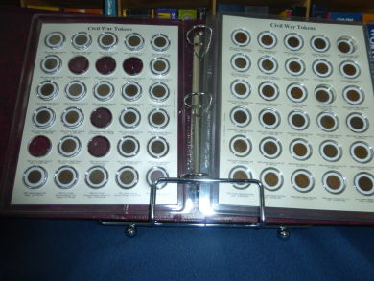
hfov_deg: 69.4
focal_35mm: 25
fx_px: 270
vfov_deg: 54.9
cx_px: 187
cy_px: 140
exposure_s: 1/8
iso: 500
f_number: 3.3
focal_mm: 4.3
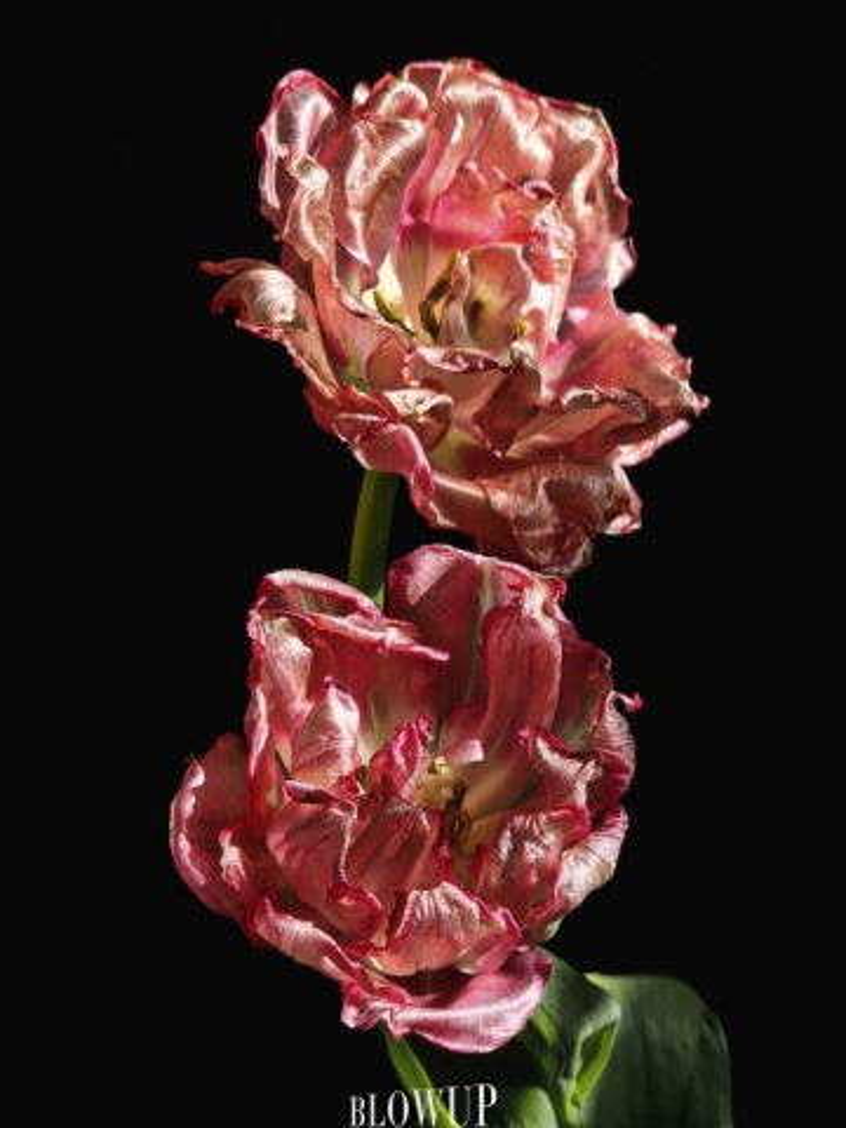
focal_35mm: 115
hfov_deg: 12.9
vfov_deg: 17.1
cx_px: 423
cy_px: 564
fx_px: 3747
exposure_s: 1/216
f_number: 3
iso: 50
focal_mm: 17.27
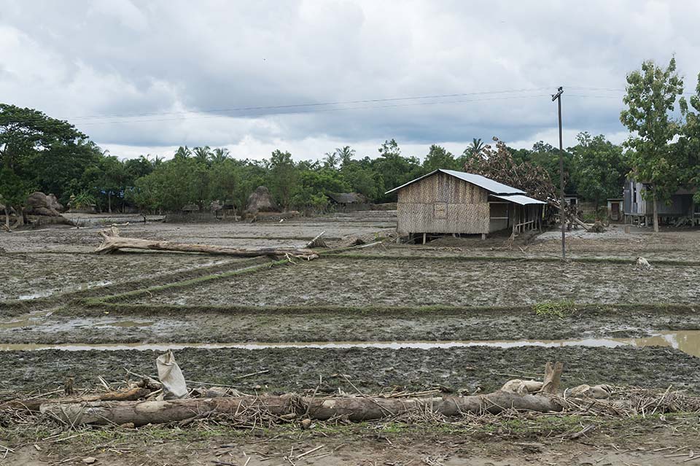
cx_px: 350
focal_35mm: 36
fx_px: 700
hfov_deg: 53.2
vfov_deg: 36.8
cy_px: 233
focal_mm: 36
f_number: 14
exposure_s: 1/640
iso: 1000
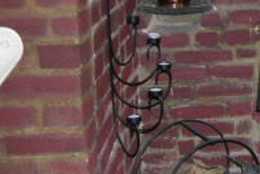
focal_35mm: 86
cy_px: 60
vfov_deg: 15.9
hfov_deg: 20.7
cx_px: 370
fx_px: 622
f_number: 2.8
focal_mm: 5.8
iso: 67
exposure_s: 1/60.1
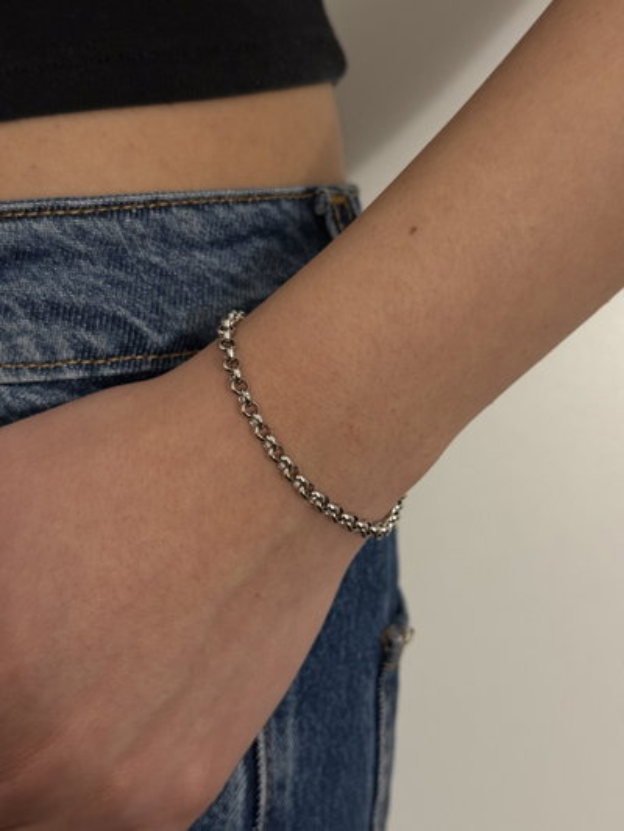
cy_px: 416
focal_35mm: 48
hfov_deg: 30.3
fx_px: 1153
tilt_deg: -8.1
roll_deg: -0.7
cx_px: 312
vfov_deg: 39.6
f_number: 1.78
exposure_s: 1/33
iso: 400
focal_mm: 6.76
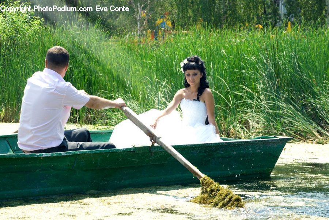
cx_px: 164
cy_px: 110
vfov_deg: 14.7
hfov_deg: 21.9
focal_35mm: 93
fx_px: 851
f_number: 9
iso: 250
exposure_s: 1/160
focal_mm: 62
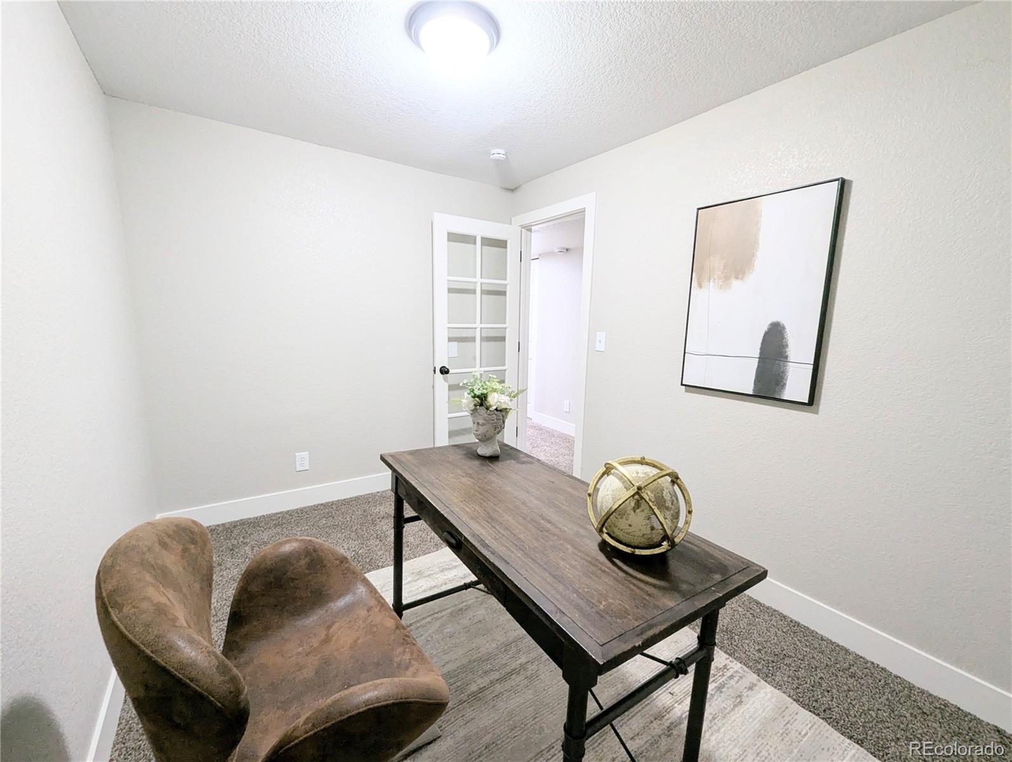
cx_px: 506
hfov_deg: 106.1
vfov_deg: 90.1
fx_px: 381
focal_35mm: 13
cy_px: 381
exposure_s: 1/24
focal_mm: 1.95
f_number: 2.2
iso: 114
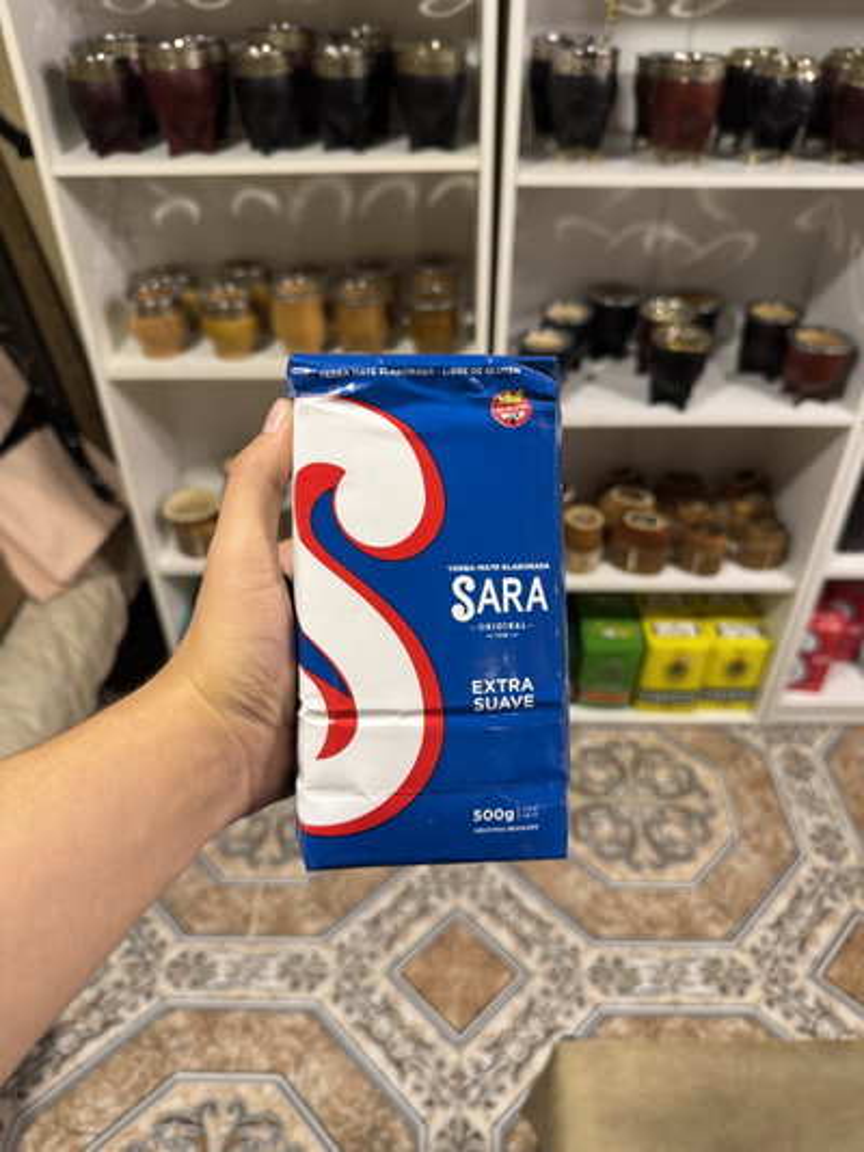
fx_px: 798
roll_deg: +1.3
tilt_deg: -37.9
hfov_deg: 56.8
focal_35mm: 24
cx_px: 432
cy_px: 576
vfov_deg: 71.6
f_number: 1.78
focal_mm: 6.76
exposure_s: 1/100
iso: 200
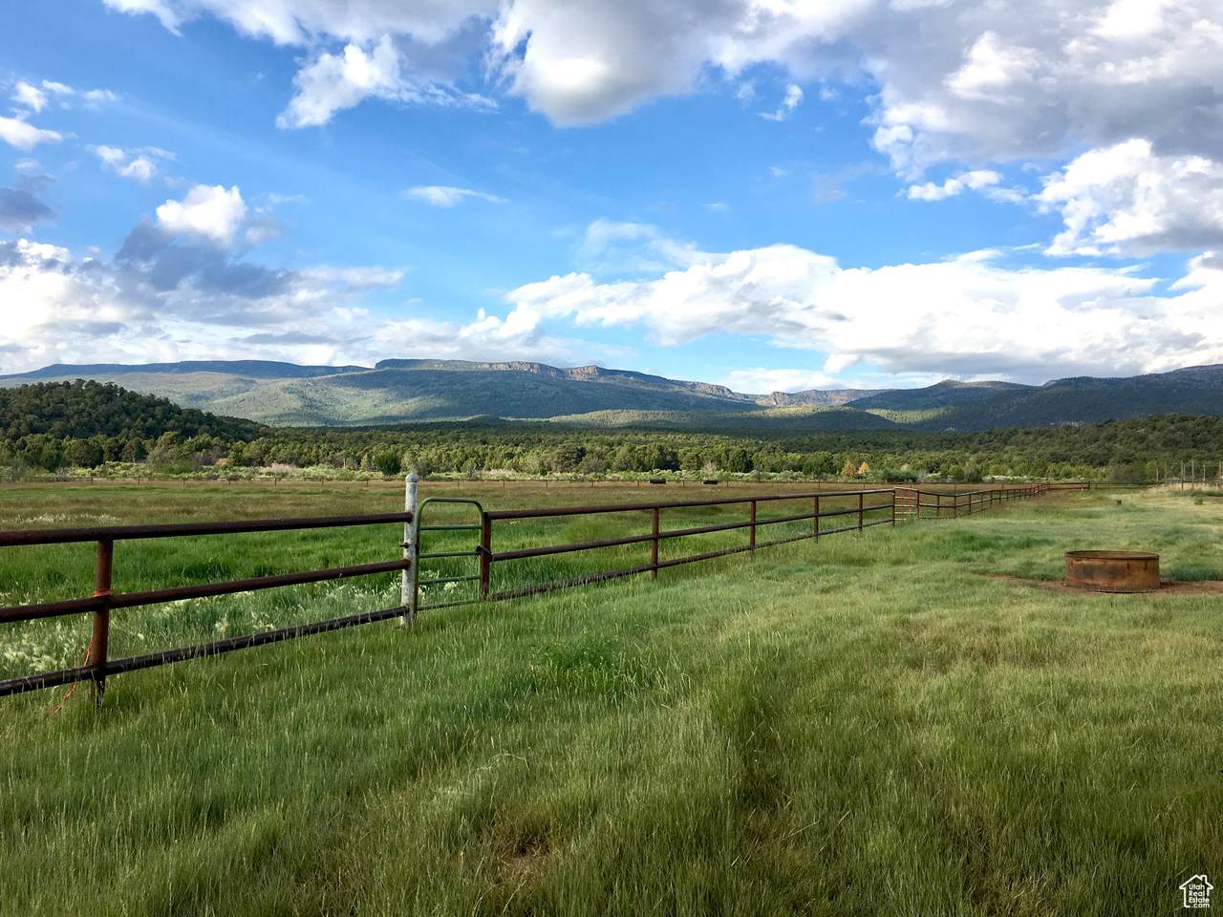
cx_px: 612
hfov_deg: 61.7
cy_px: 458
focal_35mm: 29
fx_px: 1025
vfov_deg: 48.2
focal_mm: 4.15
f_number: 2.2
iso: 25
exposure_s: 1/610
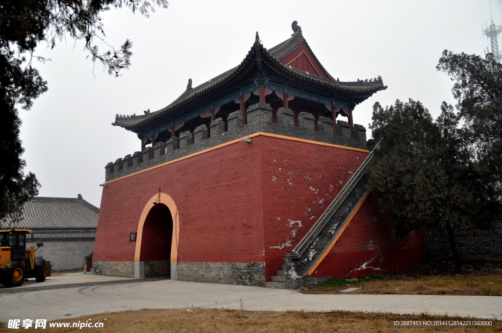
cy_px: 166
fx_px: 460
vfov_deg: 39.9
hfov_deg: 57.3
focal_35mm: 33
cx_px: 251
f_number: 6.3
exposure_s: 1/160
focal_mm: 22
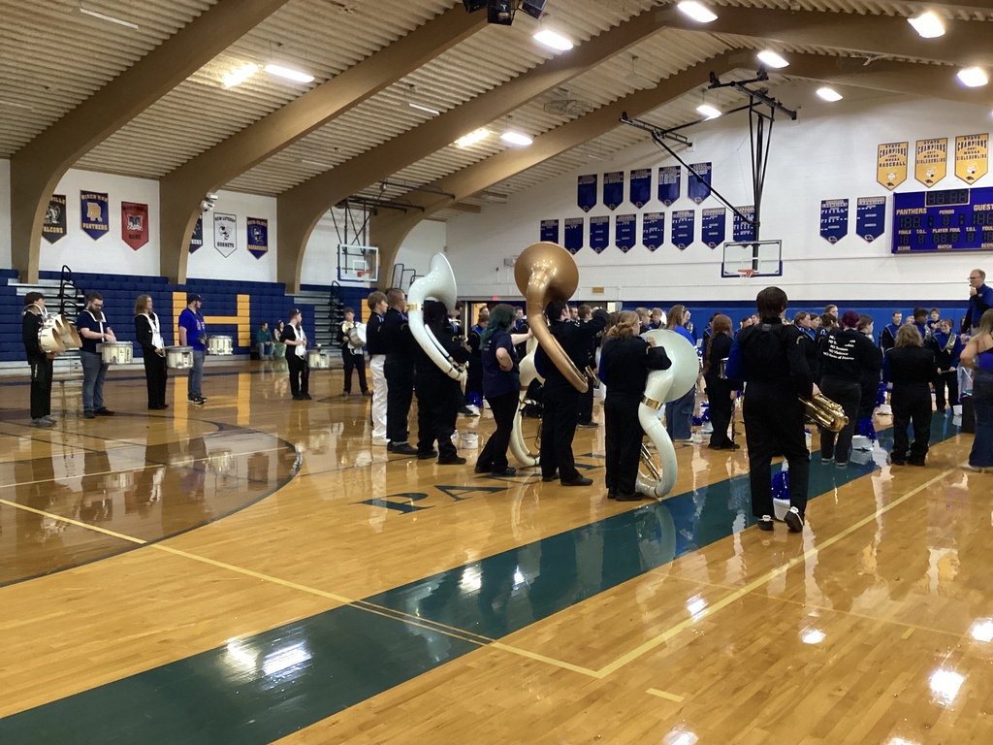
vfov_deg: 45.4
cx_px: 496
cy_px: 372
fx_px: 889
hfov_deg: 58.4
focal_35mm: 31
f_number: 2.4
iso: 400
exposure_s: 1/40
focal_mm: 3.3
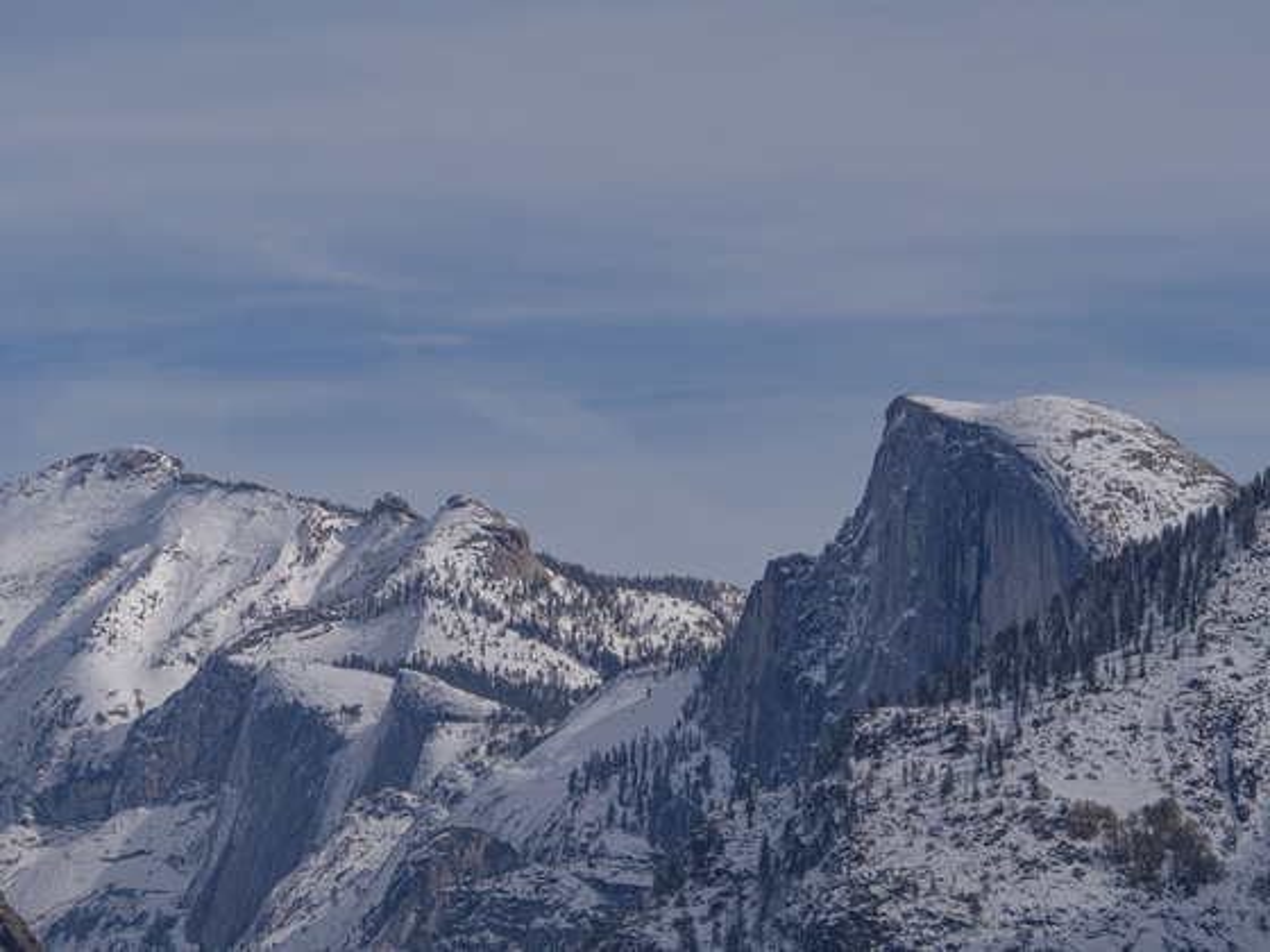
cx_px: 635
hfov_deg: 7.2
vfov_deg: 5.4
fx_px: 10126
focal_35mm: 276
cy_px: 476
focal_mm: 138
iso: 200
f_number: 9
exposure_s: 1/1600
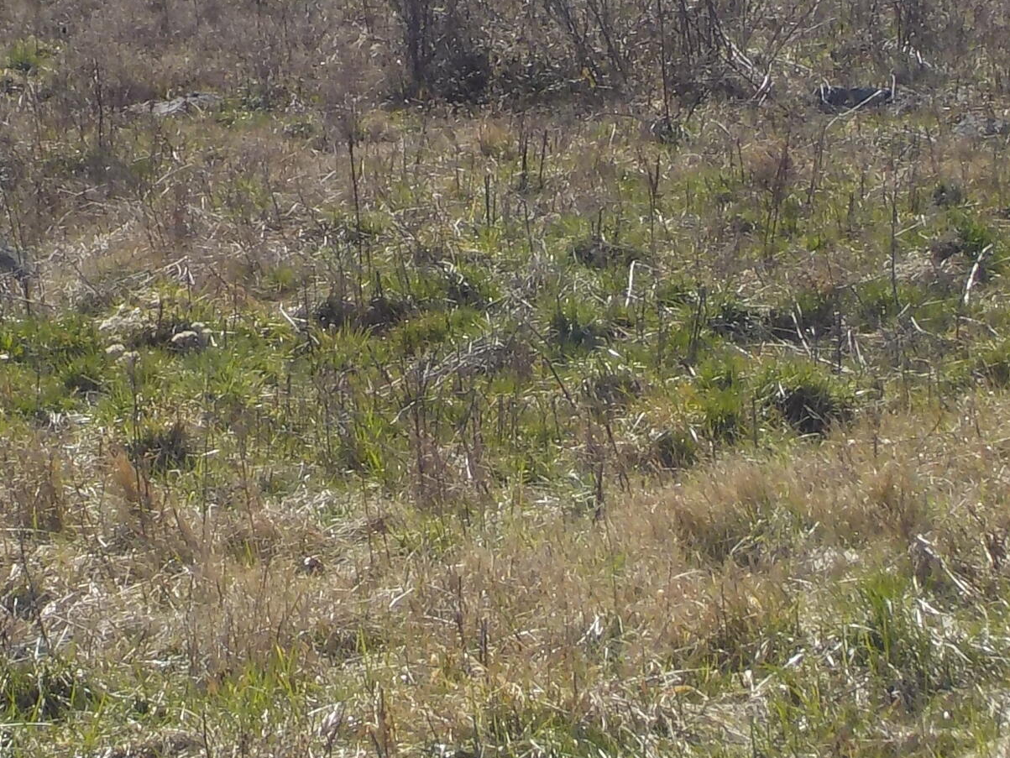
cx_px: 359
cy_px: 196
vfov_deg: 8.4
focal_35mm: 177
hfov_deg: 11.2
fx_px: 5166
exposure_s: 1/640
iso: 125
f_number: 5.3
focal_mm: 9.7
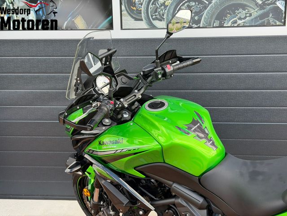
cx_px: 144
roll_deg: -0.4
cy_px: 108
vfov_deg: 30.3
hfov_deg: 39.7
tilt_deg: -15.5
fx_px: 398
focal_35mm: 48
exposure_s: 1/499
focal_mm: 6.76
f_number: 1.78
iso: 80
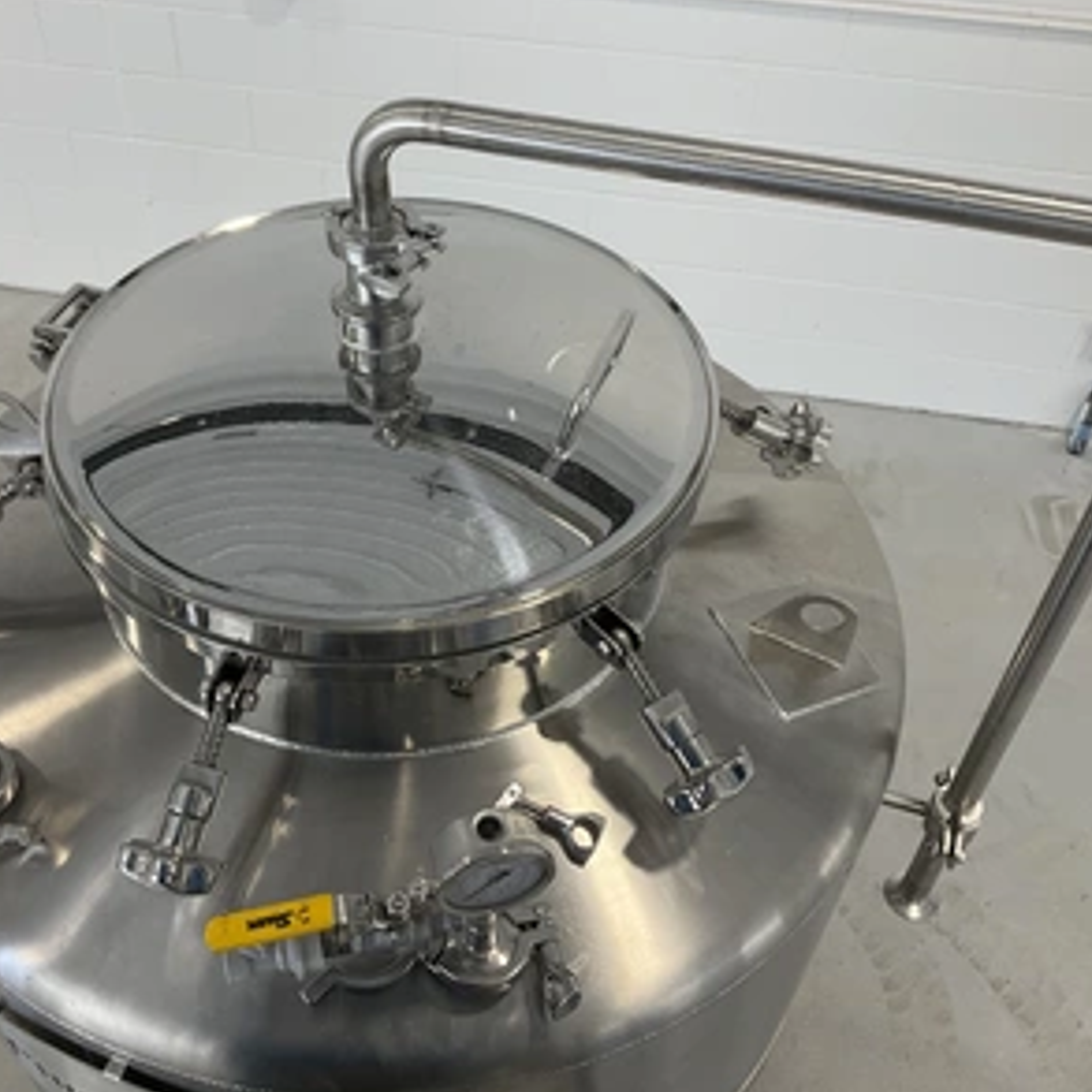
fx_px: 1249
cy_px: 552
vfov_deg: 47.2
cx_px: 451
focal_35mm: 35
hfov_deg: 47.0
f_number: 1.8
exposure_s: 1/122
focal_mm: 3
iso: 40
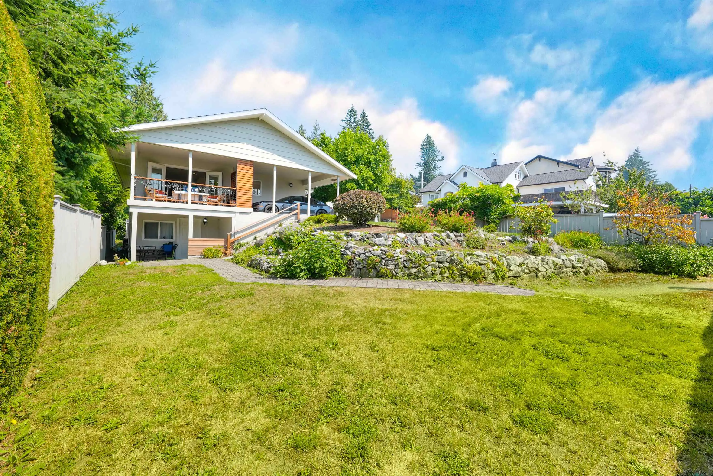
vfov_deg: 81.3
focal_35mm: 14
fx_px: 277
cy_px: 238
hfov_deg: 104.2
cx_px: 356
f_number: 14
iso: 100
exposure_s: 1/125
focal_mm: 14
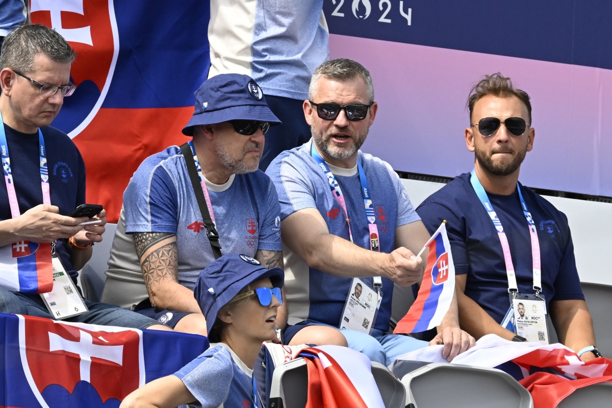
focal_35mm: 400
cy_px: 204
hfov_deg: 5.2
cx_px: 306
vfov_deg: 3.4
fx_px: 6799
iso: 1000
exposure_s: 1/1000
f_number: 10
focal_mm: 400
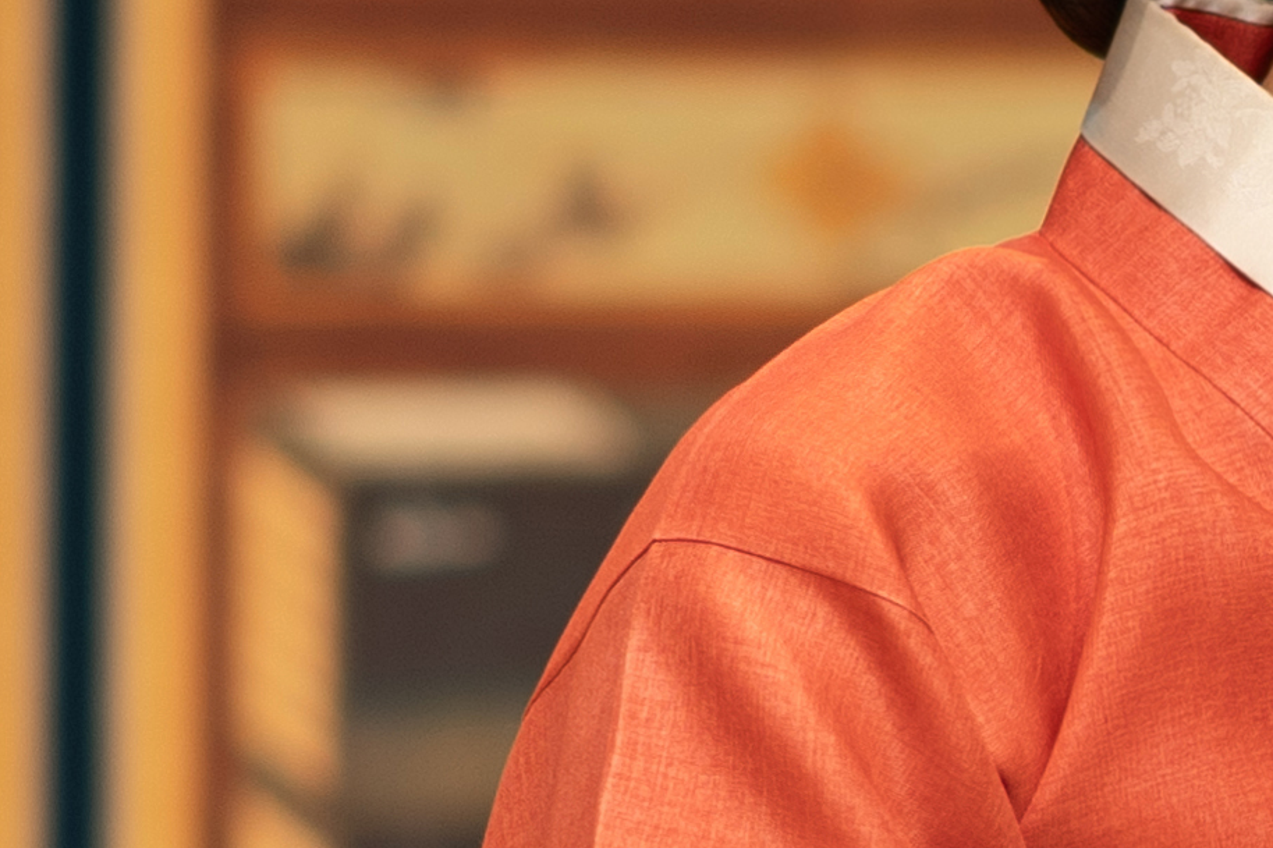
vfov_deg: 2.1
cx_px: 2517
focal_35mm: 650
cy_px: 1012
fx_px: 22979
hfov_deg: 3.2
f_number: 1.4
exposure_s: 1/400
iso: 100
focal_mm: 85
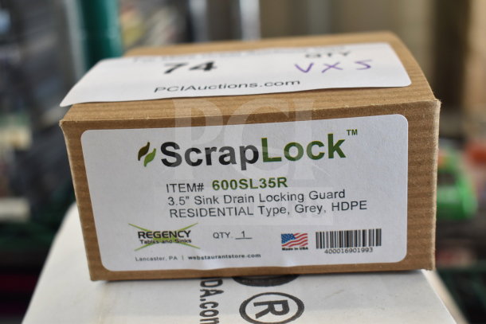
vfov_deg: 28.1
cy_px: 162
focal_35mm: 48
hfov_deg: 41.1
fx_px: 648
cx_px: 243
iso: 720
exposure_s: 1/50
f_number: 4.5
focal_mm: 32
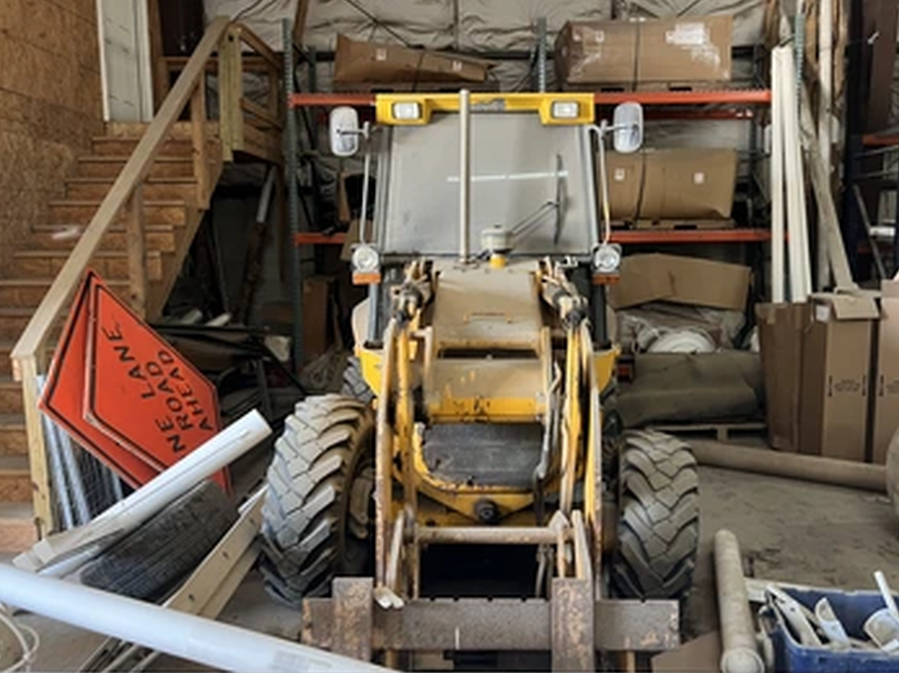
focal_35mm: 30
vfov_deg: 46.8
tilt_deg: -5.2
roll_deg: -2.4
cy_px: 321
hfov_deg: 59.9
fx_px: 779
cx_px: 484
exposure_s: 1/60
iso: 320
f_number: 1.6
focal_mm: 5.1
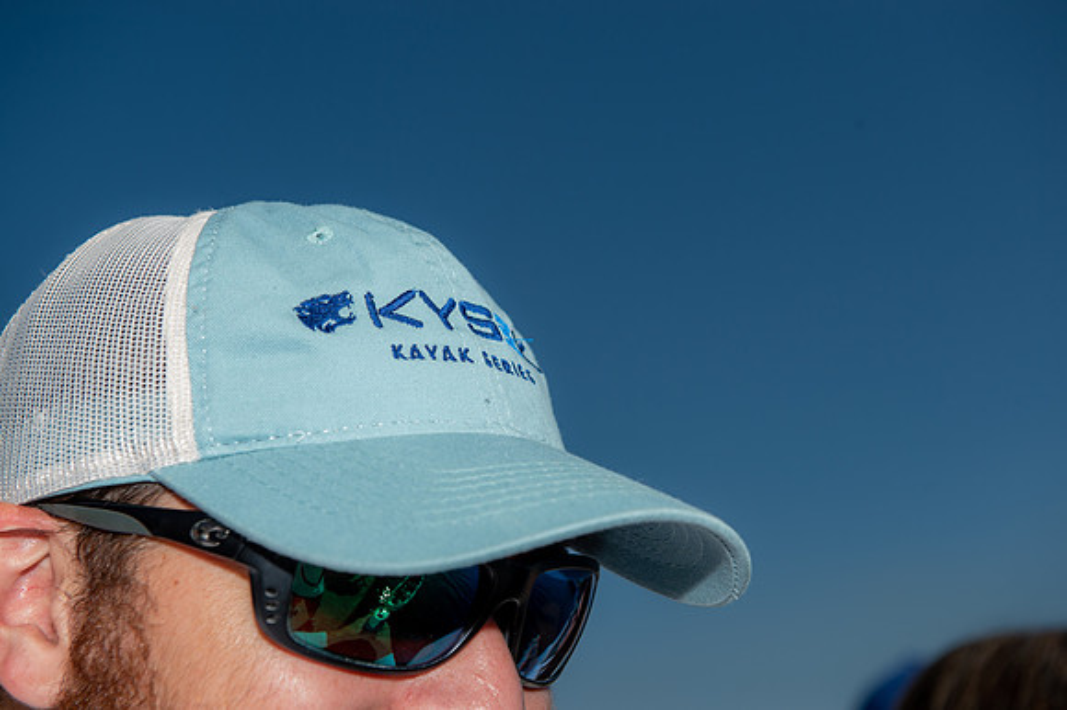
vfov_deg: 19.4
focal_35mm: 70
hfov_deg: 28.9
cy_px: 355
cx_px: 534
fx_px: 2073
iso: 250
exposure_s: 1/1600
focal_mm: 70
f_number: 7.1
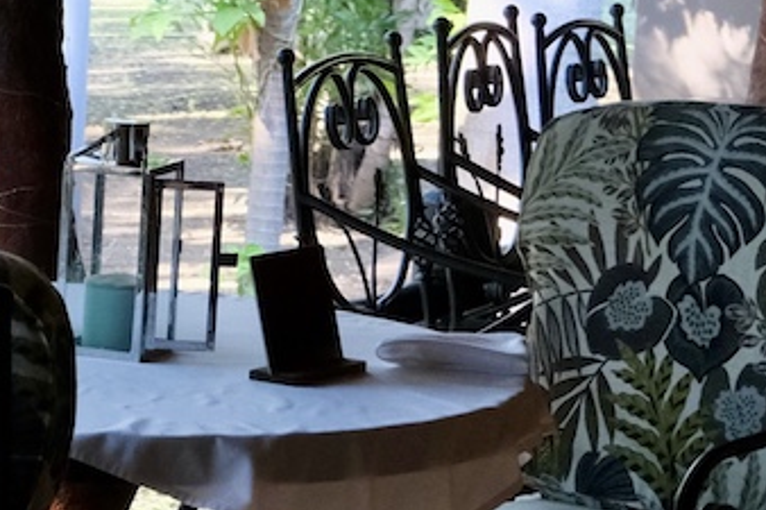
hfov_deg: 10.3
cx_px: -496
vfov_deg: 7.2
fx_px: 4062
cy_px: 304
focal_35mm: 191
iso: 1600
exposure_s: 1/100
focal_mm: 28.8
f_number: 4.5
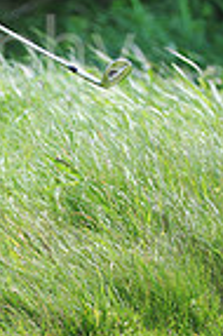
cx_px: -119
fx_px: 8792
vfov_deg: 2.2
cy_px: -45
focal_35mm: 944
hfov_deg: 1.5
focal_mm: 300
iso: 400
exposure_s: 1/1600
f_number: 5.6
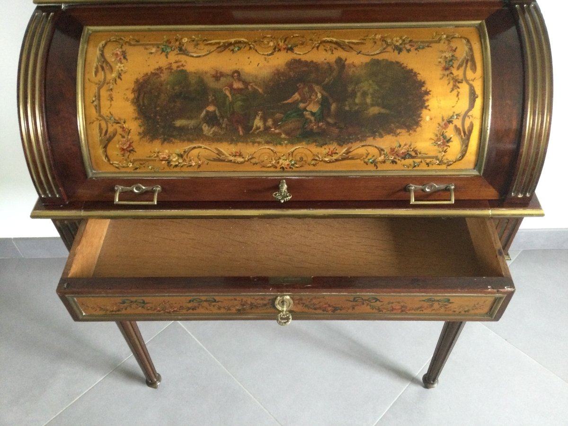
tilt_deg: -48.7
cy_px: 213
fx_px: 509
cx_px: 284
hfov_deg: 58.4
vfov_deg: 45.4
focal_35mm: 31
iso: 200
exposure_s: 1/20
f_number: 2.4
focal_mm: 3.3
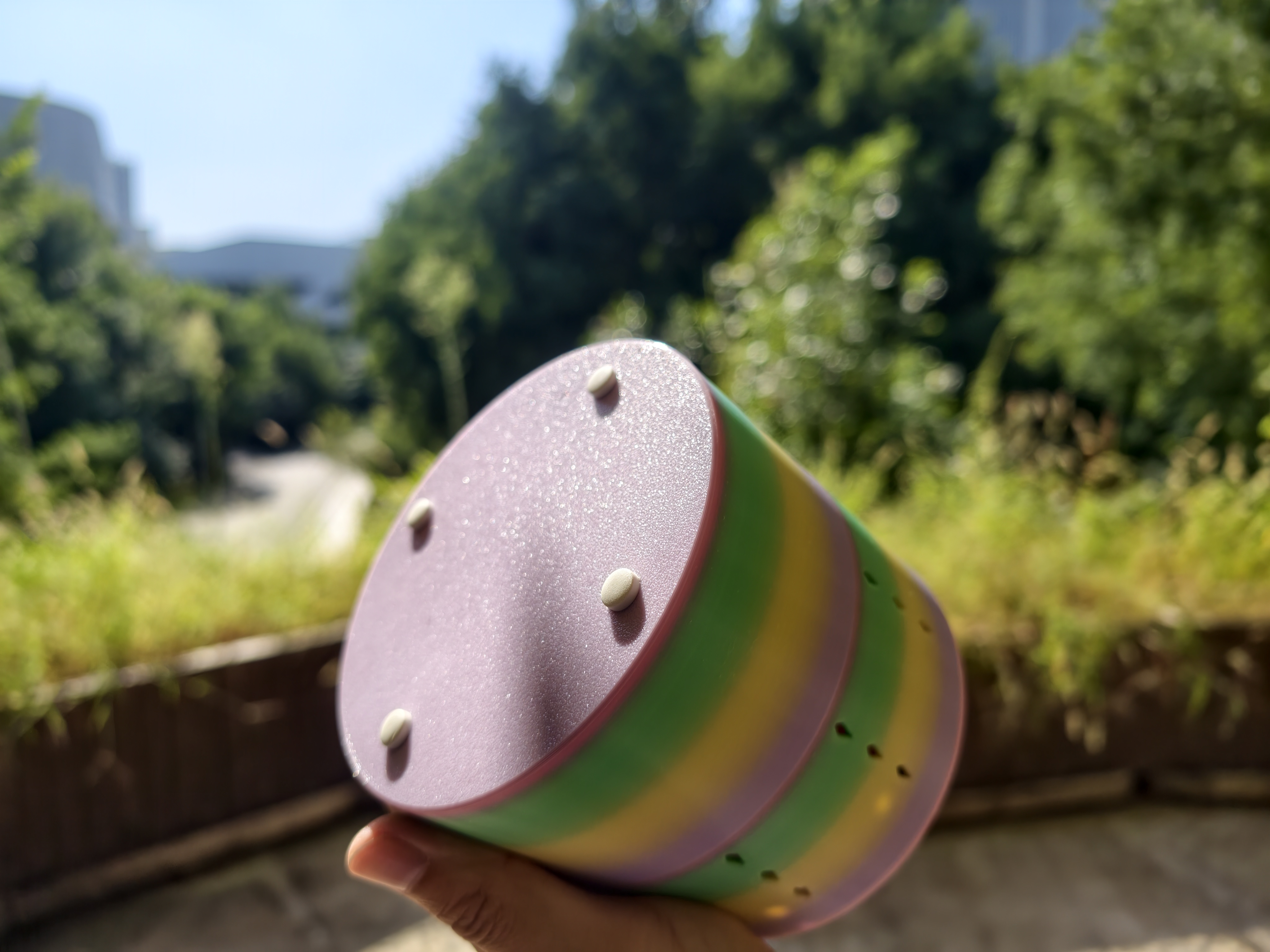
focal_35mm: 24
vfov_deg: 56.8
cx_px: 635
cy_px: 476
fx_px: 881
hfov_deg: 71.6
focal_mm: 7
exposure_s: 1/2193
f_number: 1.57
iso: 72
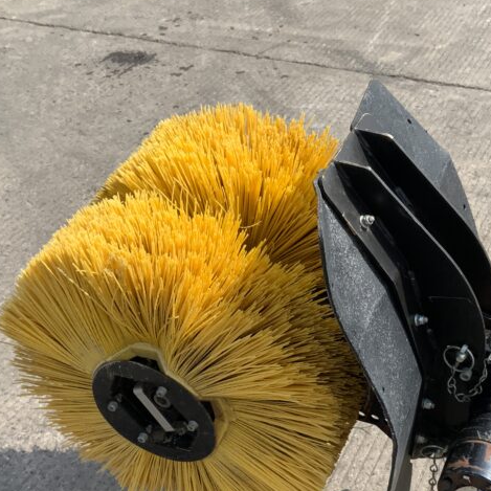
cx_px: 322
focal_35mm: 56
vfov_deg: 30.3
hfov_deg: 30.4
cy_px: 336
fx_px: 899
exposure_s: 1/1451
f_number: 1.8
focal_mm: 3
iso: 16
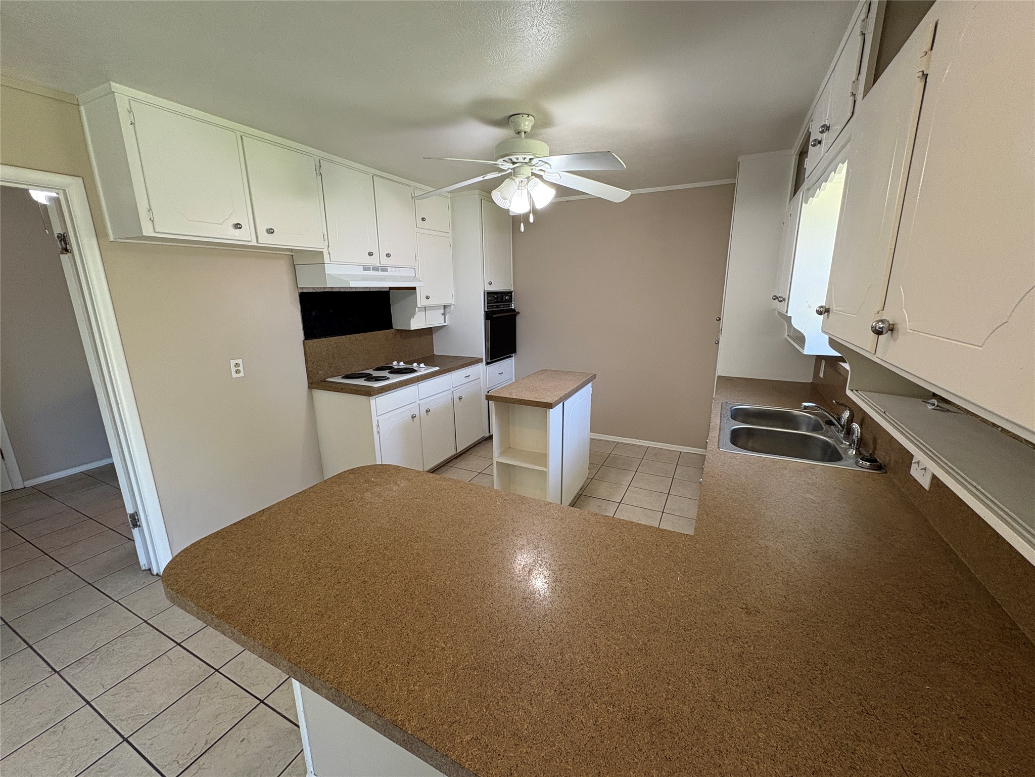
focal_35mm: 14
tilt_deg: -14.1
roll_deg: +1.0
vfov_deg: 85.7
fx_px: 419
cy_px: 388
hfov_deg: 102.1
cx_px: 518
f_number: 2.2
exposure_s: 1/60
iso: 160
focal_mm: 2.22
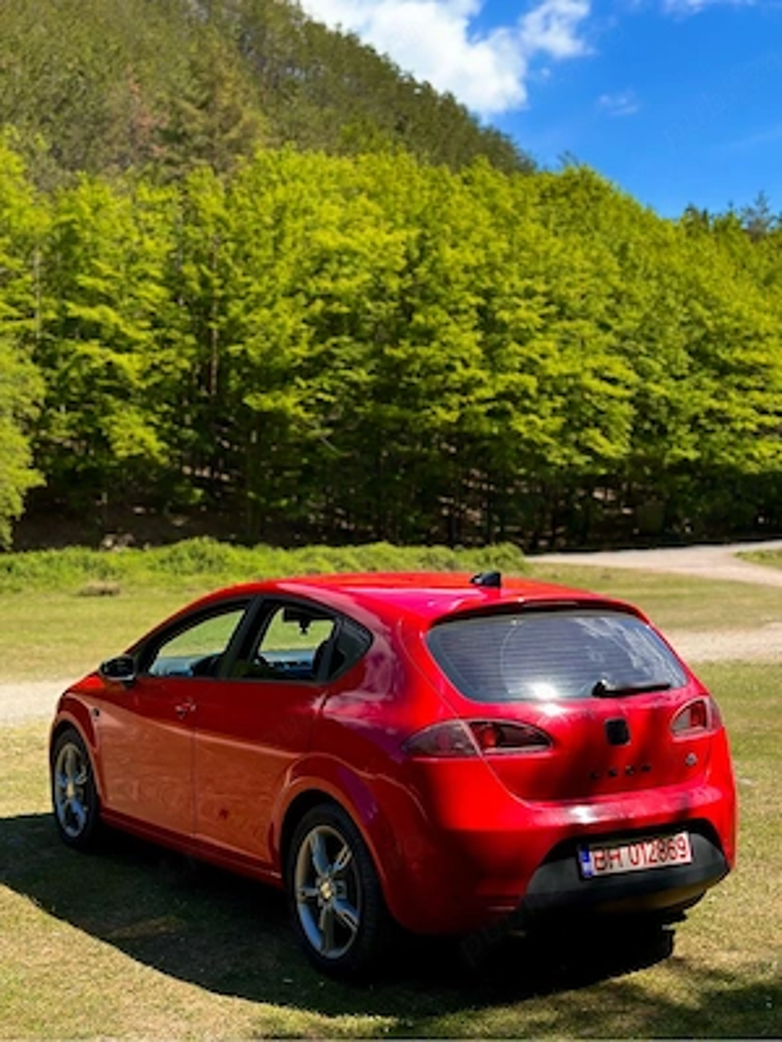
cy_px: 521
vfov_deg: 39.7
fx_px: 1446
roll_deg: -0.3
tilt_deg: +1.3
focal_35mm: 48
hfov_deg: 30.3
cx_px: 391
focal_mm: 6.86
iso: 80
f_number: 1.78
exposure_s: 1/1695
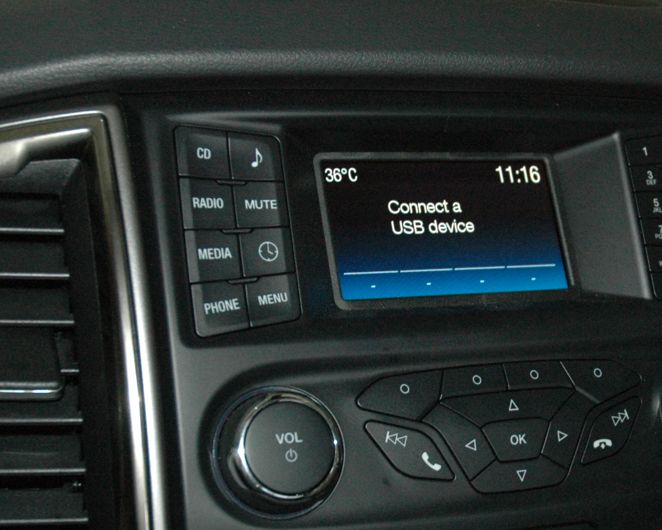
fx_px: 1330
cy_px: 335
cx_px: 430
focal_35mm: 68
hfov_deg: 27.8
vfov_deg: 22.5
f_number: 4
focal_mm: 25
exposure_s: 1/60
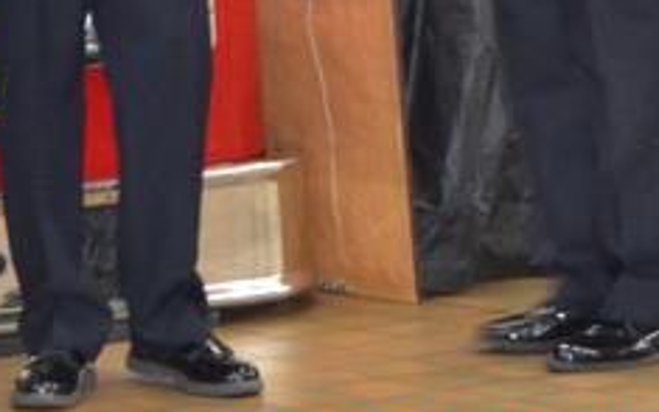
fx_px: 5749
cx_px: -261
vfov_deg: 4.1
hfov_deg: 6.5
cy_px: -352
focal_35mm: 320
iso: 1600
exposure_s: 1/60
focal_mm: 48
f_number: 5.3
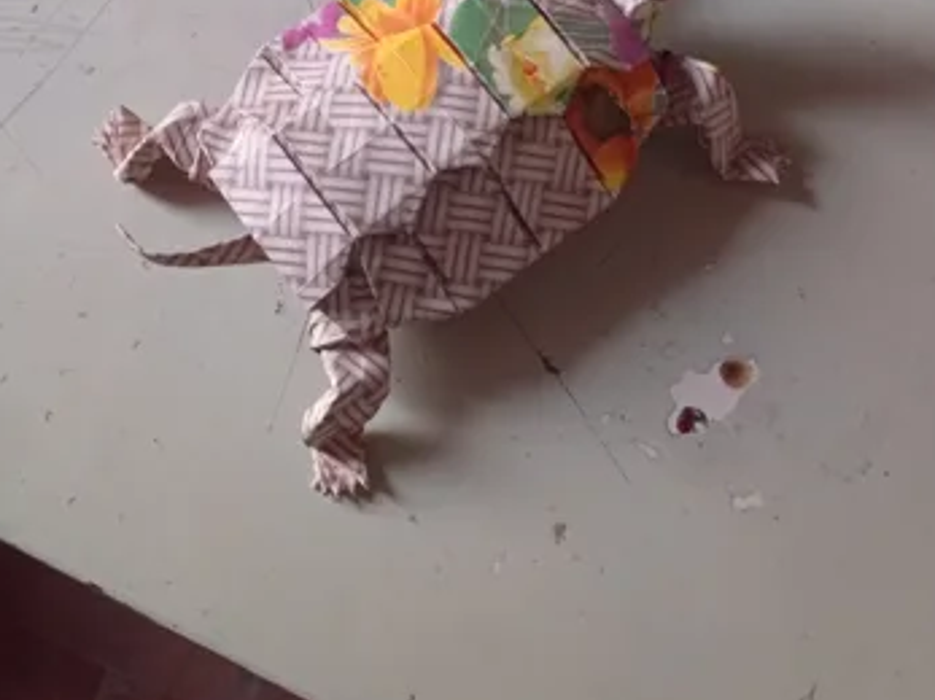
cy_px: 202
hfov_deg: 51.4
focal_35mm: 36
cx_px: 470
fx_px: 972
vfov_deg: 38.9
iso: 3000
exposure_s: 1/16.7
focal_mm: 3.96
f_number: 1.8
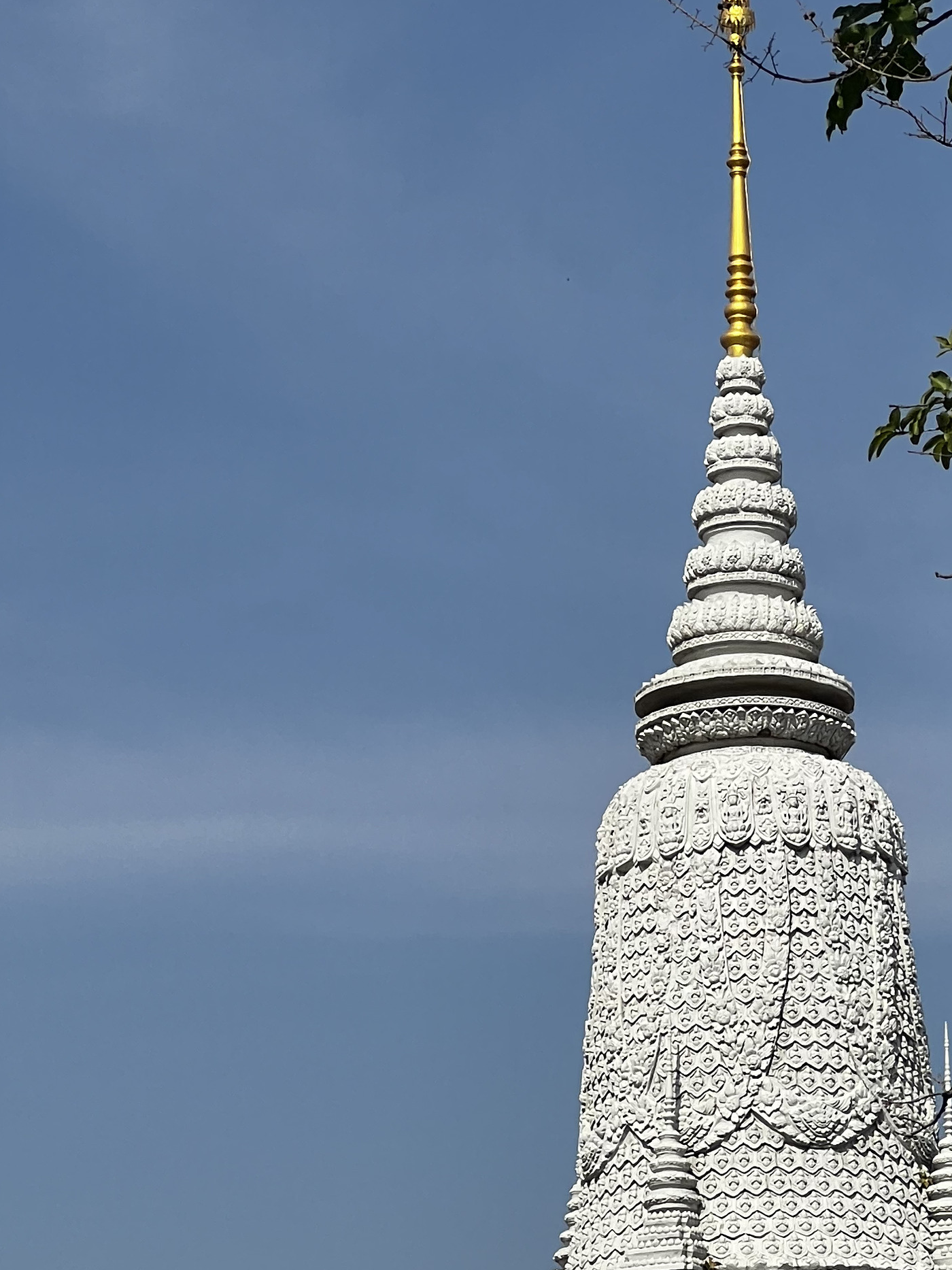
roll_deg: +1.6
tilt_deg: +10.6
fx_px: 6051
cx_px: 709
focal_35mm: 165
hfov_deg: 9.0
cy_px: 1314
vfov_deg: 11.8
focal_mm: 9
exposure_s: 1/1393
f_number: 2.8
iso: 32
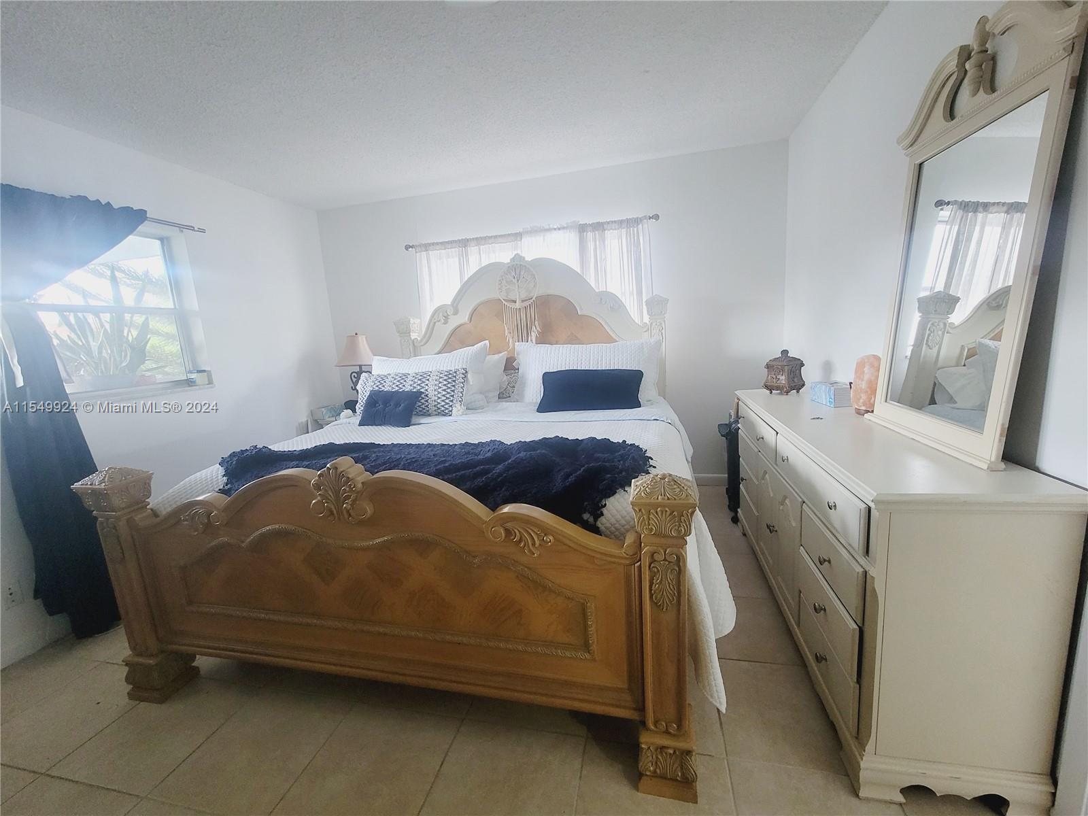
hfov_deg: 106.2
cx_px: 544
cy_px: 408
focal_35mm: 13
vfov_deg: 89.9
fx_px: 409
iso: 320
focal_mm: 2.2
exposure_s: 1/40
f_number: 2.2
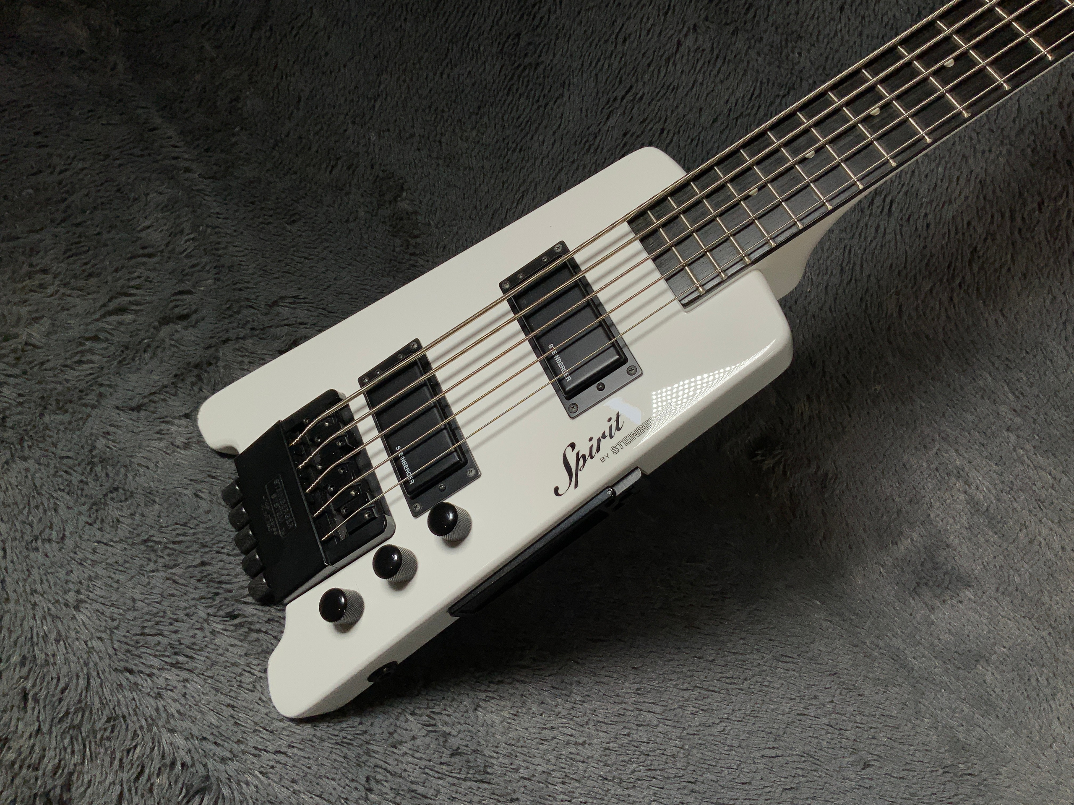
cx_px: 537
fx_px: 900
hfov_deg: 61.7
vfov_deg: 48.2
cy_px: 402
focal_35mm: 29
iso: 16
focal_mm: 3
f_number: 1.8
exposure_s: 1/375
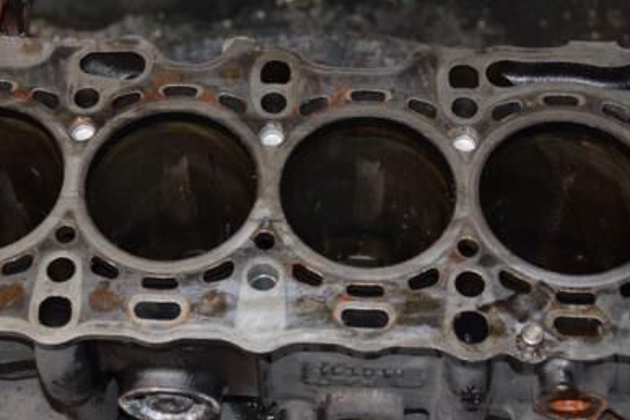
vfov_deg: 17.2
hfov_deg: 25.6
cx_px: 241
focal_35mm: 79
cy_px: 151
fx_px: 1382
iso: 800
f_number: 5
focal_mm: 34
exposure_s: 1/60
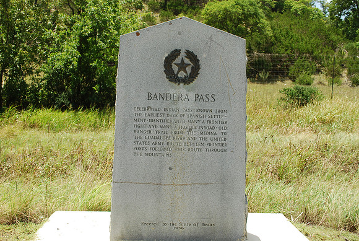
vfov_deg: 40.1
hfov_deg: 57.1
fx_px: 330
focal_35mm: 33
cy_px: 120
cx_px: 180
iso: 100
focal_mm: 22
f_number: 5.6
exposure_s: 1/250
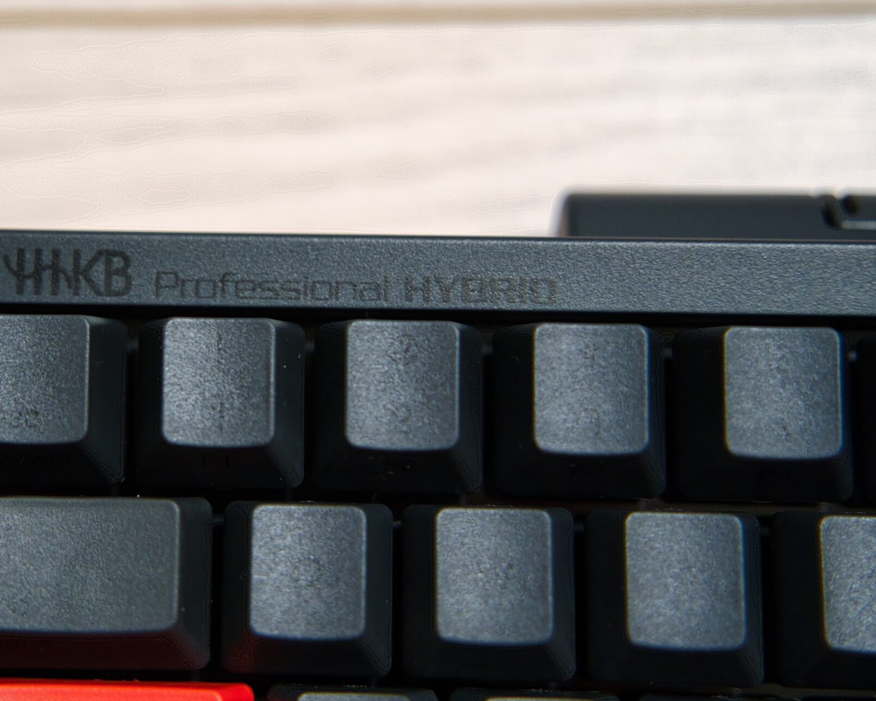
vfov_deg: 19.6
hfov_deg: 24.2
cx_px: 240
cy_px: 283
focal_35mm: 78
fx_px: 2022
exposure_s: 1/100
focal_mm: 52
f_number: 3.5
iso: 1600
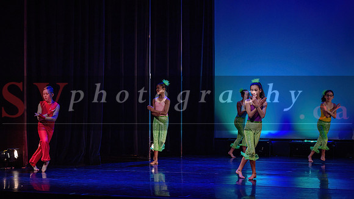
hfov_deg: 22.8
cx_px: 158
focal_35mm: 93
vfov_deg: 12.9
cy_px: 72
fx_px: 877
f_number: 2.8
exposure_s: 1/250
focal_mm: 75
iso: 1600
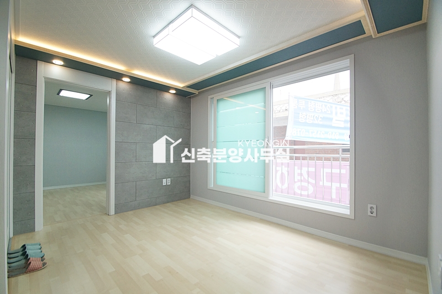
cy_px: 147
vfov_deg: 77.2
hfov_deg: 100.4
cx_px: 221
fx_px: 184
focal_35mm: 15
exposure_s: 1/320
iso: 800
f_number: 4
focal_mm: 10
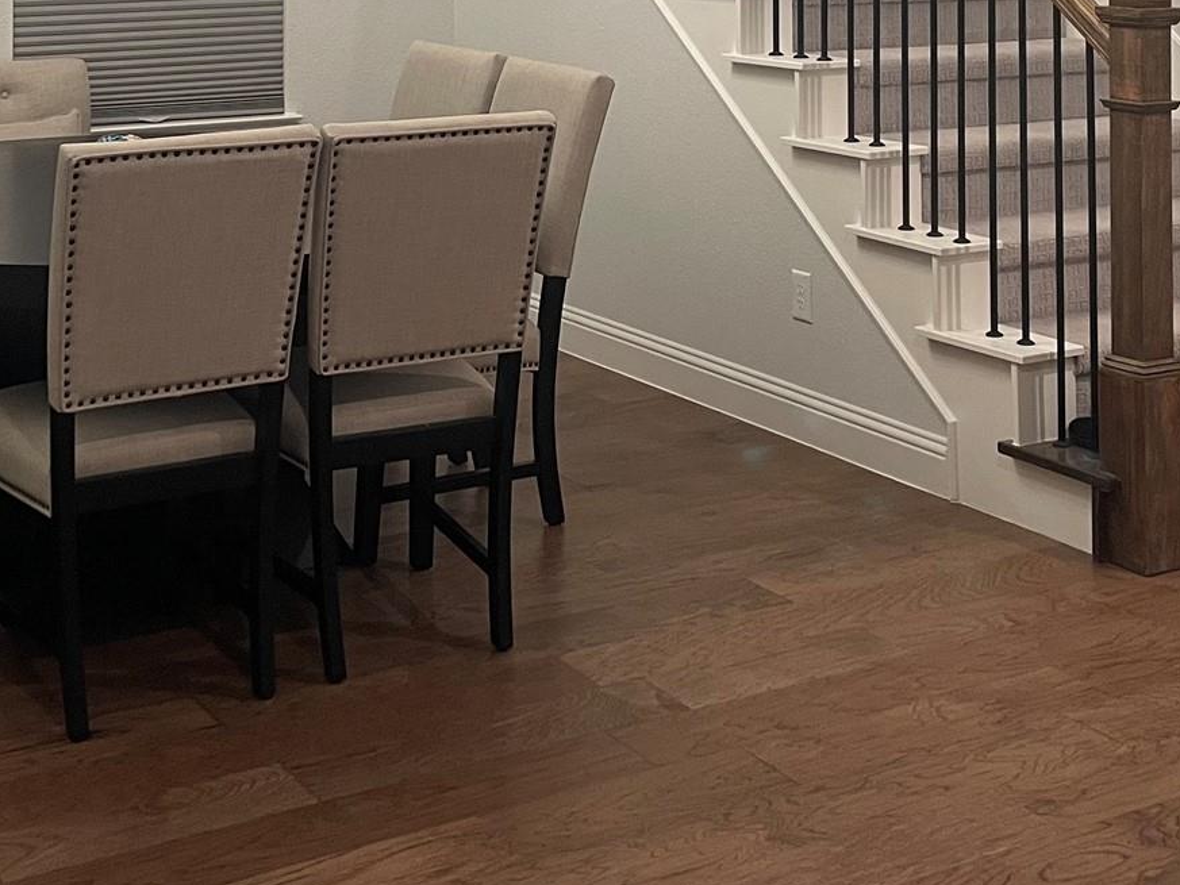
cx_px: 539
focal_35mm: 61
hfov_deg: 31.7
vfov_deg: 22.6
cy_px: -92
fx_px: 2080
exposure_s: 1/60
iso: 160
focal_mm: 4.2
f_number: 1.6
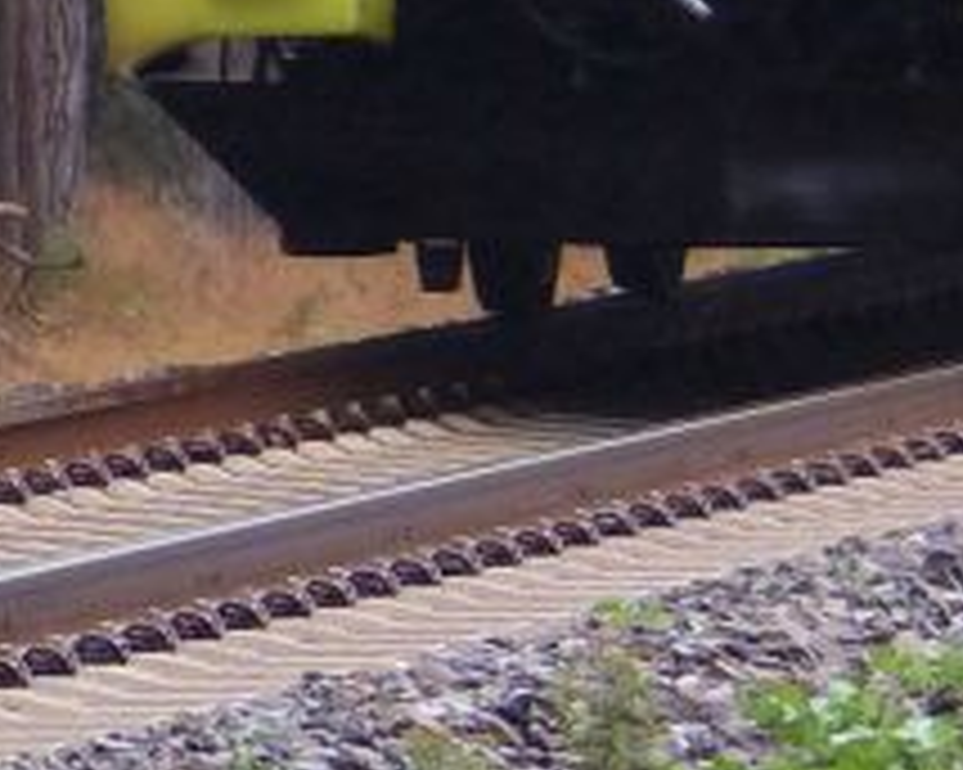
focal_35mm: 1135
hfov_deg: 1.7
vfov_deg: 1.4
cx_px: 648
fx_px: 32334
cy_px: -977
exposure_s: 1/500
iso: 320
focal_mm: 37.3
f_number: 2.8
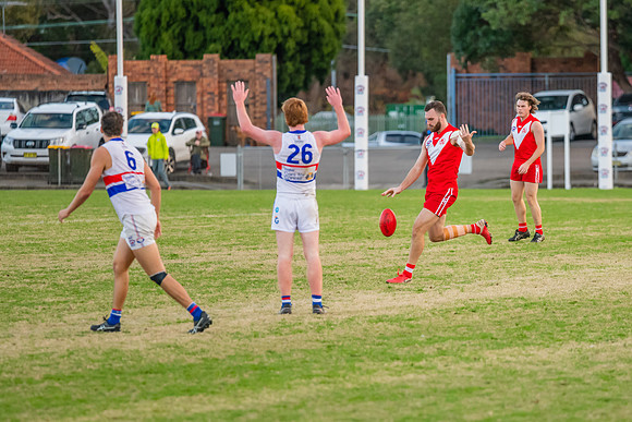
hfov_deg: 6.1
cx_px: 466
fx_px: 5972
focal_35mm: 340
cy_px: 212
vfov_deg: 4.0
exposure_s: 1/1600
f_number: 2.8
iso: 2200
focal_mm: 200
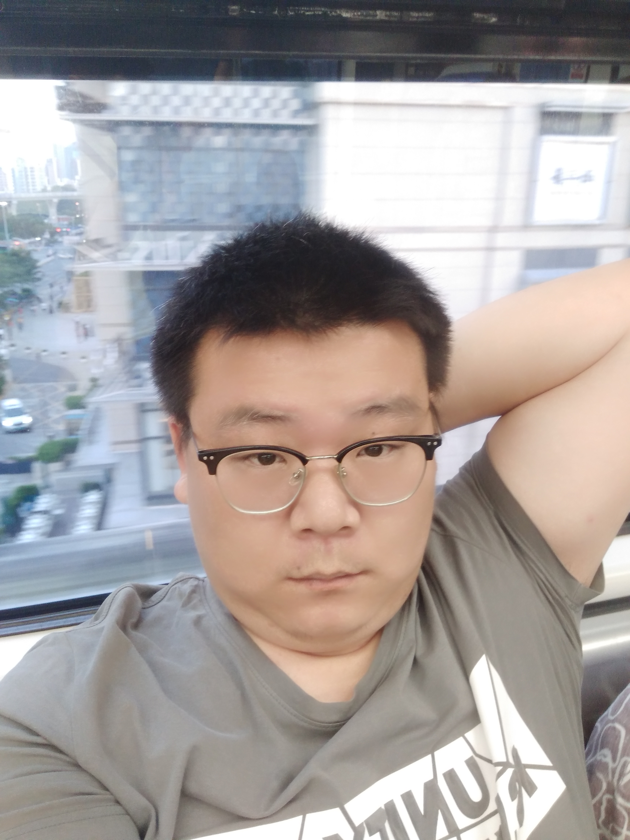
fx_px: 510
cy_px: 420
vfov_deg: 79.0
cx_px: 315
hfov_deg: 63.4
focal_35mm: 21
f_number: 2
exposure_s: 1/33
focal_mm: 3.57
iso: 320
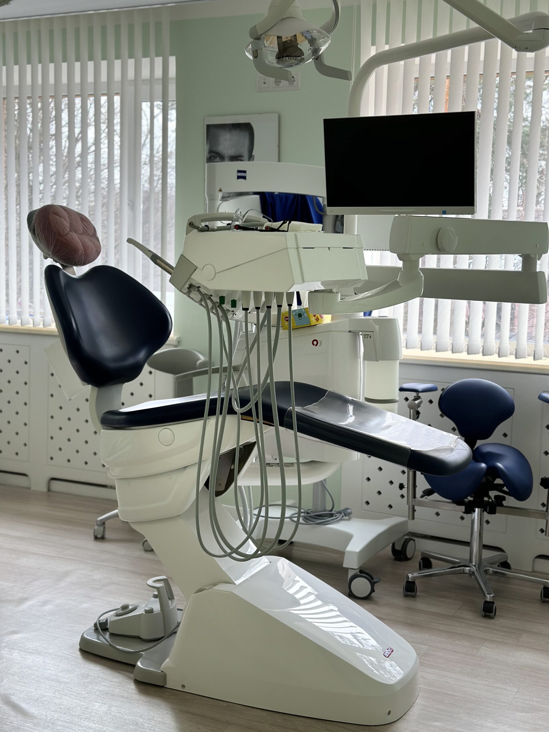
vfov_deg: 39.7
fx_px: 1015
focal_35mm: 48
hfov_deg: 30.3
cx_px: 274
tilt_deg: -7.0
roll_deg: -1.1
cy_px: 366
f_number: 1.78
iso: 80
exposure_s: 1/100
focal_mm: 6.86
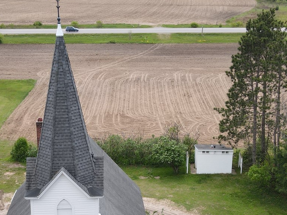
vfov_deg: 22.1
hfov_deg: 30.2
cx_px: 111
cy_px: 211
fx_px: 531
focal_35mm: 64
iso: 100
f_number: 2.8
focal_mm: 4.5
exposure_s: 1/350
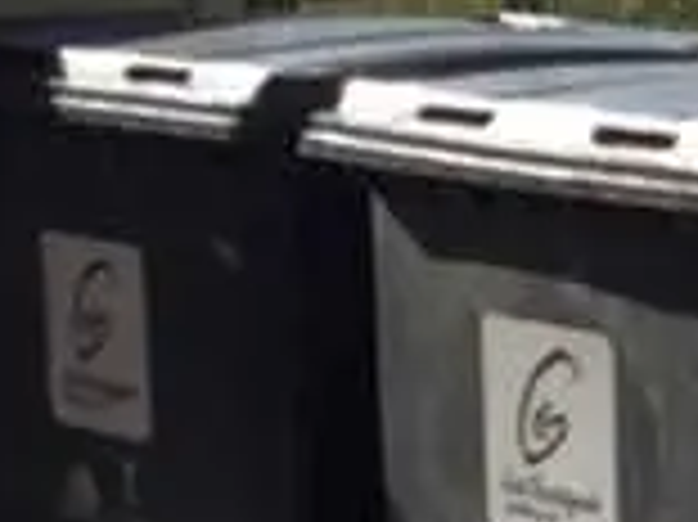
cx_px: 1833
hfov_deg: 8.2
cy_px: 317
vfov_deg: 6.8
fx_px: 4392
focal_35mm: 218
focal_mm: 3.3
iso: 25
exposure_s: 1/1031
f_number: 2.4
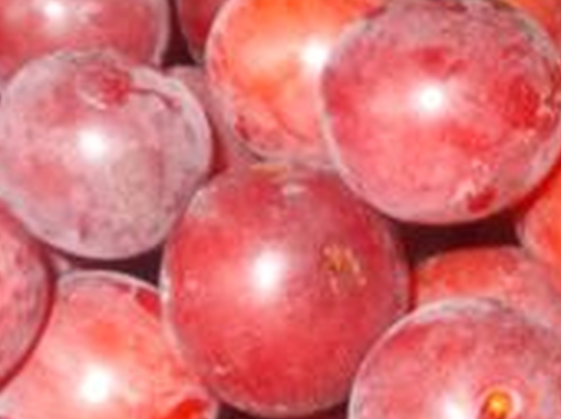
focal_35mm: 92
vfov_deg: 16.0
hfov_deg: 20.7
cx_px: 10
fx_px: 1489
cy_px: 115
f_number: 3.2
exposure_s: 1/25
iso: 200
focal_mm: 4.6
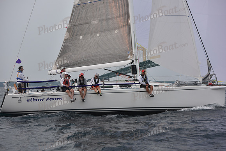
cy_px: 76
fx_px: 440
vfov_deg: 19.5
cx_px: 113
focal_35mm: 70
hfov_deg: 28.8
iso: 250
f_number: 4.5
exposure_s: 1/1000
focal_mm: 70
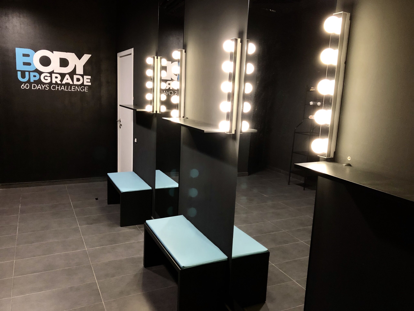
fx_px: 335
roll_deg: -2.5
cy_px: 156
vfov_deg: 49.7
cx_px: 207
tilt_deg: -9.7
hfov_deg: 63.4
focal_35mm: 28
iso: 64
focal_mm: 4
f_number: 1.8
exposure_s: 1/17
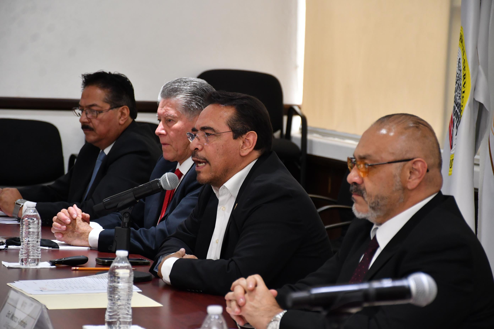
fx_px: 2058
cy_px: 164
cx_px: 247
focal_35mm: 150
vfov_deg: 9.1
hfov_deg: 13.7
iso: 1250
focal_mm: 100
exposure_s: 1/100
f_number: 5.6
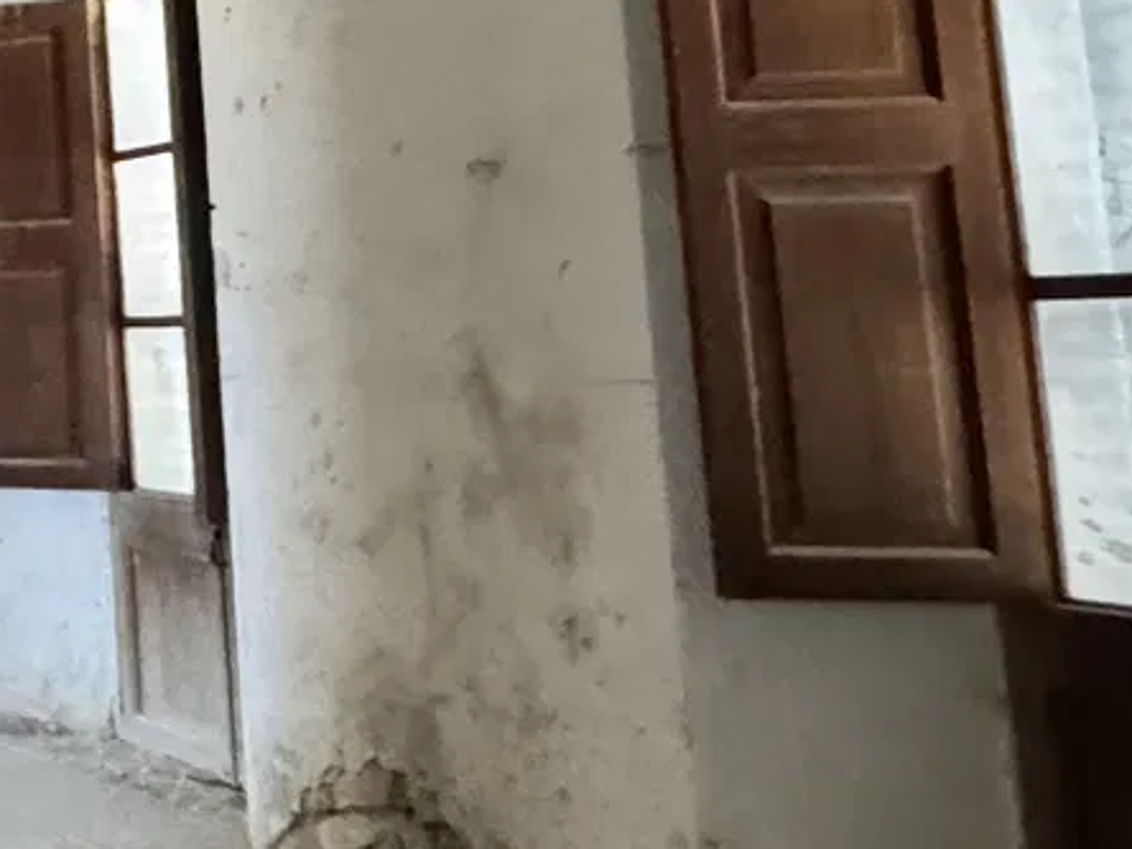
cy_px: 102
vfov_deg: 22.8
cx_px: -747
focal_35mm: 63
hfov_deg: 22.4
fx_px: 2060
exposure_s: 1/55
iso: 1250
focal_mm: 2.22
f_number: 2.2
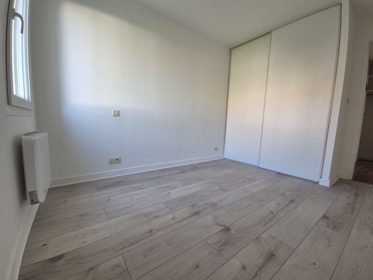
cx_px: 186
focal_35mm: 13
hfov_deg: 106.2
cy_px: 140
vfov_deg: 89.9
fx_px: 140
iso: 160
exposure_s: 1/50
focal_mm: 2.2
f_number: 2.2
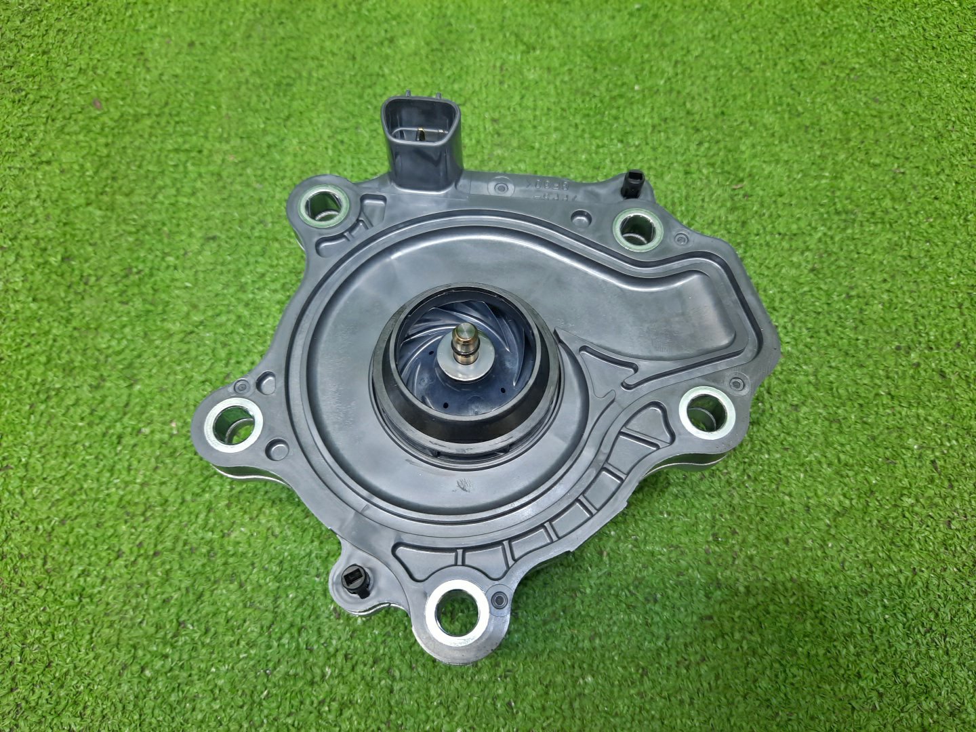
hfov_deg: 69.4
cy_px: 366
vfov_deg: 54.9
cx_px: 488
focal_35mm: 25
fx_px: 705
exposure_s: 1/50
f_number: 2
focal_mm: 4.6
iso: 137
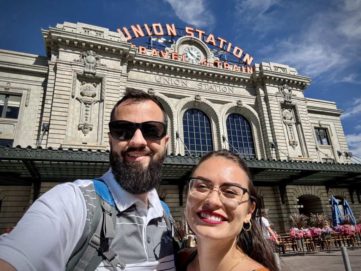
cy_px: 136
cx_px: 180
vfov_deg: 58.9
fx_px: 240
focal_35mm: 23
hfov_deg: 73.9
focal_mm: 2.69
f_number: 1.9
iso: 25
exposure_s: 1/1418
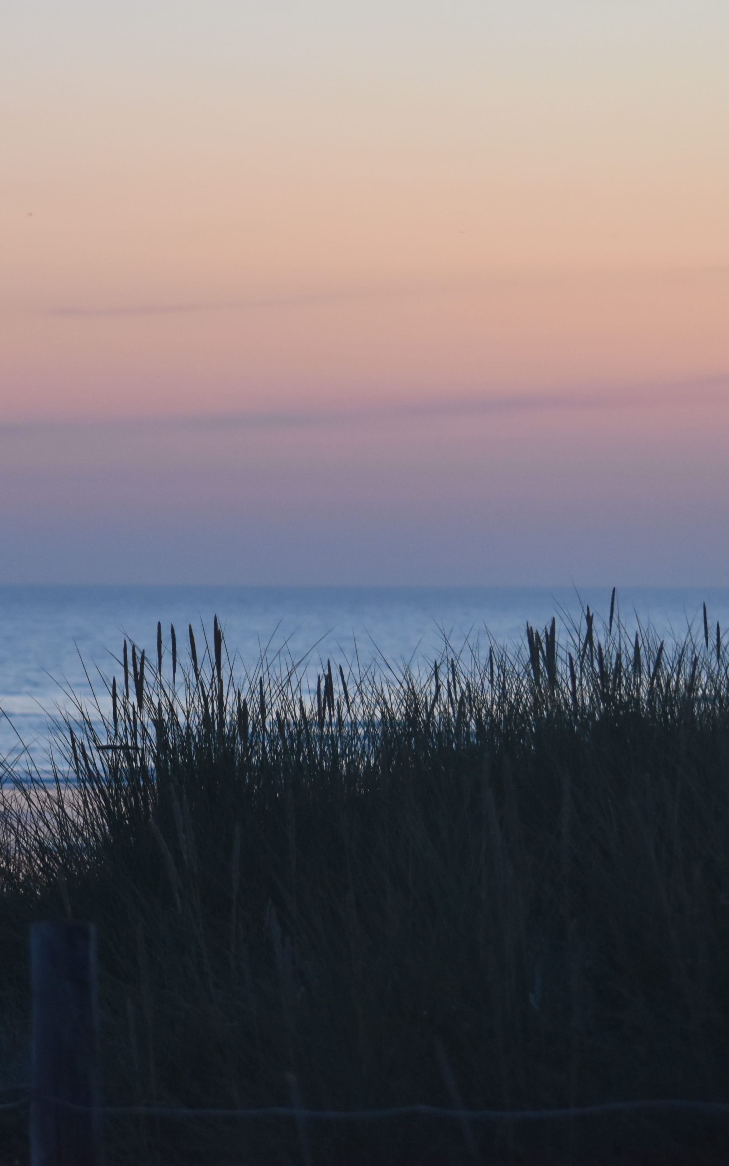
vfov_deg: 10.7
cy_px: 581
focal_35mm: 196
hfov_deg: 6.7
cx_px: 150
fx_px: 6224
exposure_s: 1/60
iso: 1250
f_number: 4.5
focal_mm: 85
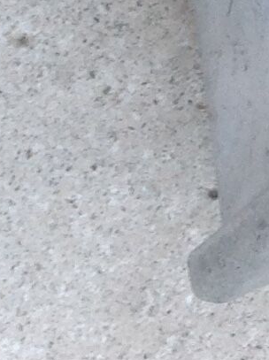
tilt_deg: -45.4
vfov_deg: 7.8
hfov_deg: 6.2
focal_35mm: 223
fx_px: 2317
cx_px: 758
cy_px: -710
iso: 50
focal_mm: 4.28
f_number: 2.4
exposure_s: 1/30
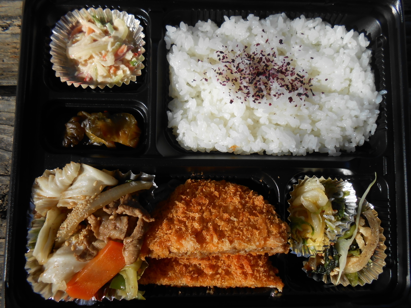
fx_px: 309
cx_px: 206
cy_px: 154
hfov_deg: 67.3
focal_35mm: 26
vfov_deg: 53.1
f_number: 3.5
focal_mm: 4.6
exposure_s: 1/1250
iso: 80
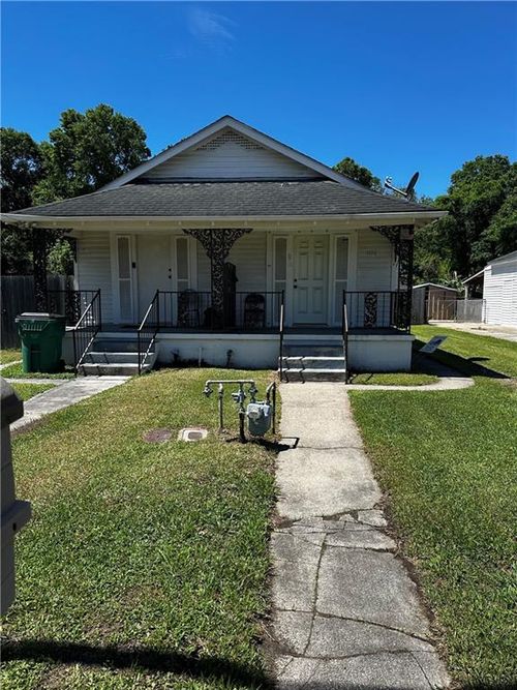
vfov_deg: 71.6
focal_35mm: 24
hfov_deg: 56.8
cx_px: 258
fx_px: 478
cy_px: 345
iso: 80
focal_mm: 6.86
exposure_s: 1/3717
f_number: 1.78
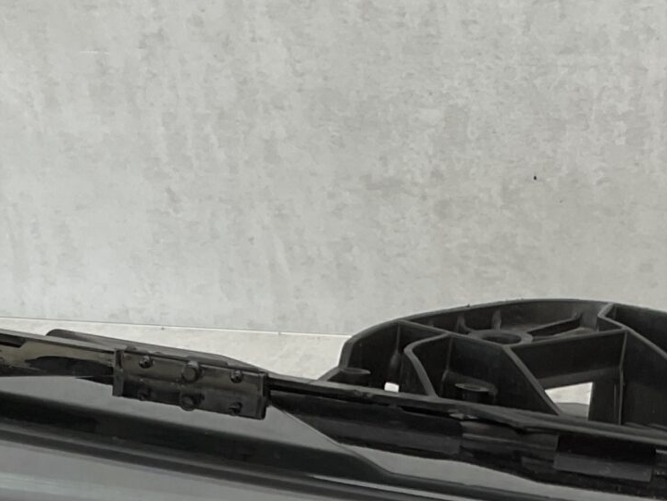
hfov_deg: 18.9
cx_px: 546
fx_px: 1985
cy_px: 783
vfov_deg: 13.4
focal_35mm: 103
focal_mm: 3
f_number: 1.8
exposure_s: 1/135
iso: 16
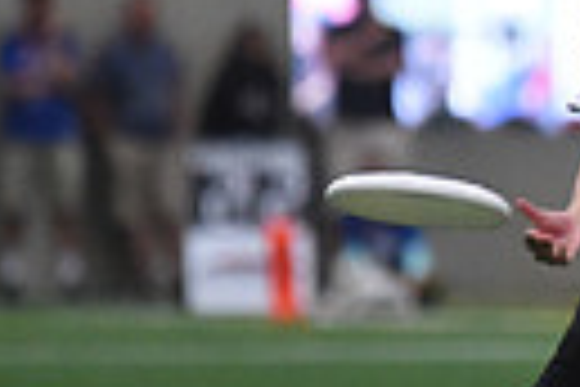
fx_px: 14451
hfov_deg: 2.3
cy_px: 47
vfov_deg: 1.5
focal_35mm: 897
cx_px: 791
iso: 10000
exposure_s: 1/640
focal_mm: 200
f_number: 2.8
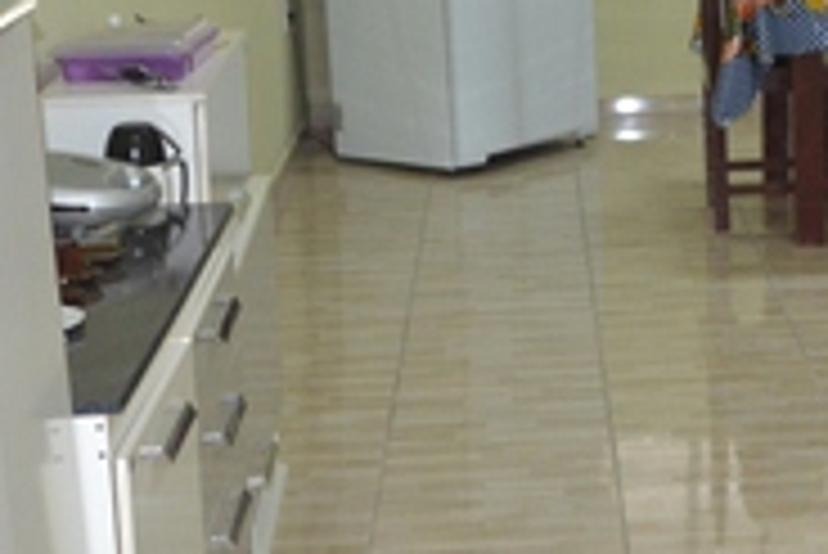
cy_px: 106
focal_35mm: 94
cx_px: 639
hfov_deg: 21.4
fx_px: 2164
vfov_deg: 14.5
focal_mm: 18
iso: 1000
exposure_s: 1/60
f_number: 3.5
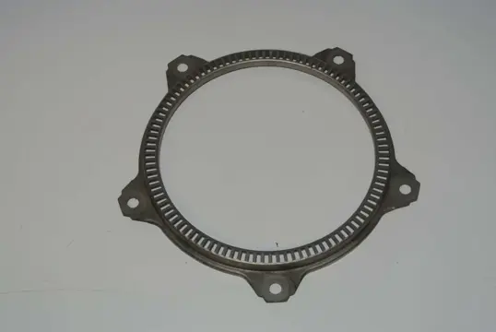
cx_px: 248
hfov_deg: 28.0
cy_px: 166
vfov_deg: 19.0
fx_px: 993
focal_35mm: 72
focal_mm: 26.7
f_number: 5.6
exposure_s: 1/60
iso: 200
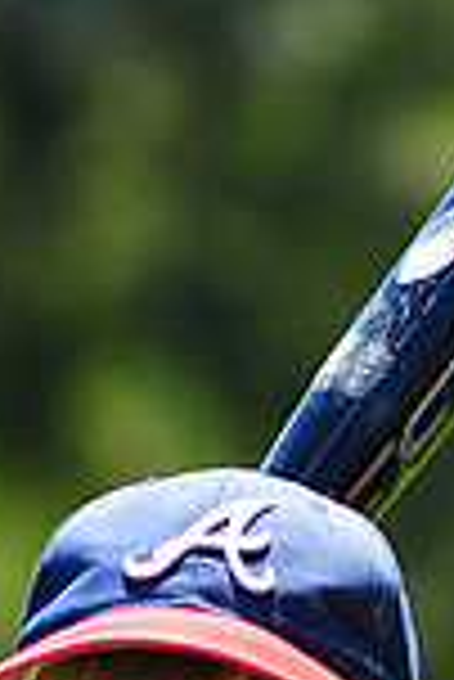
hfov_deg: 2.0
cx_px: 261
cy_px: 1121
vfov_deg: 3.0
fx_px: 13022
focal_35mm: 690
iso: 200
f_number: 5
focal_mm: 180
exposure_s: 1/500
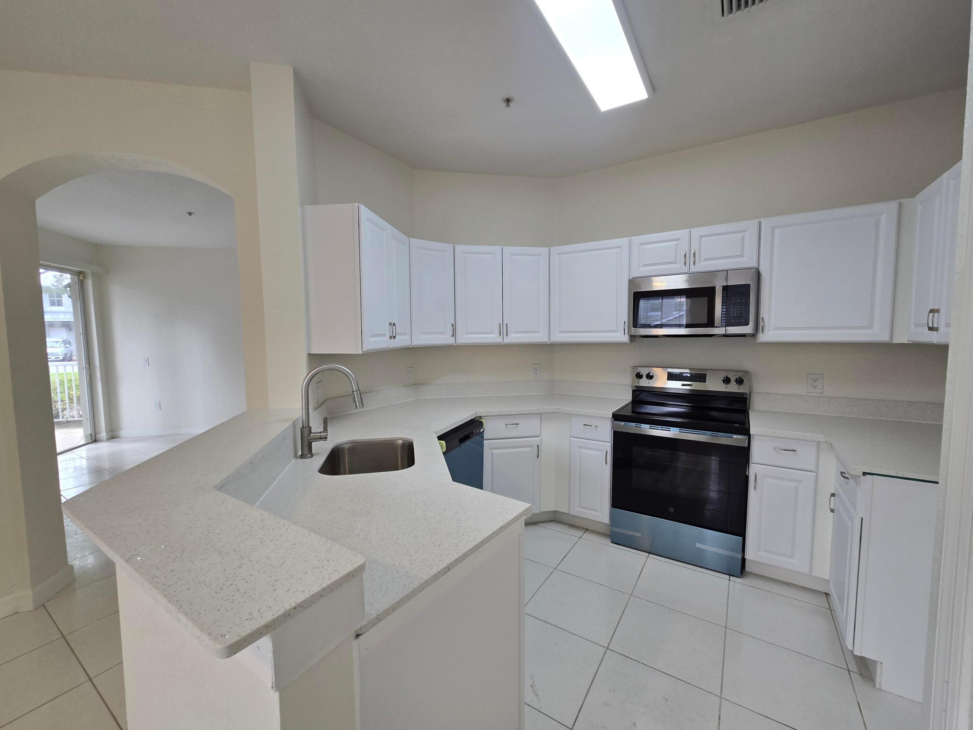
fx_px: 365
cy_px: 365
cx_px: 486
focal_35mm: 13
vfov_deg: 89.9
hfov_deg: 106.2
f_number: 2.2
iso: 50
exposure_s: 1/60
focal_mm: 2.2
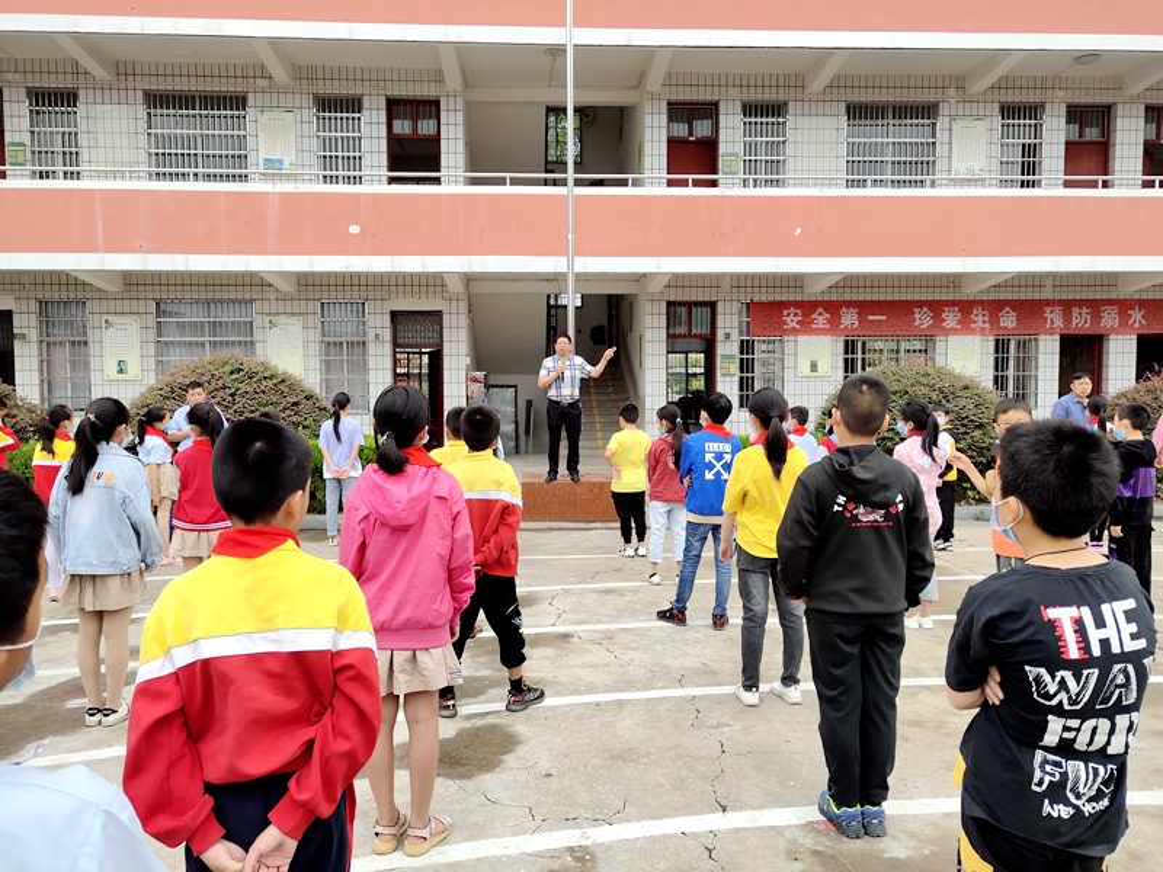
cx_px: 582
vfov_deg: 48.2
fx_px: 974
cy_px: 436
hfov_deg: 61.7
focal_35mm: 29
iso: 50
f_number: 1.8
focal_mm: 4.27
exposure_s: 1/798
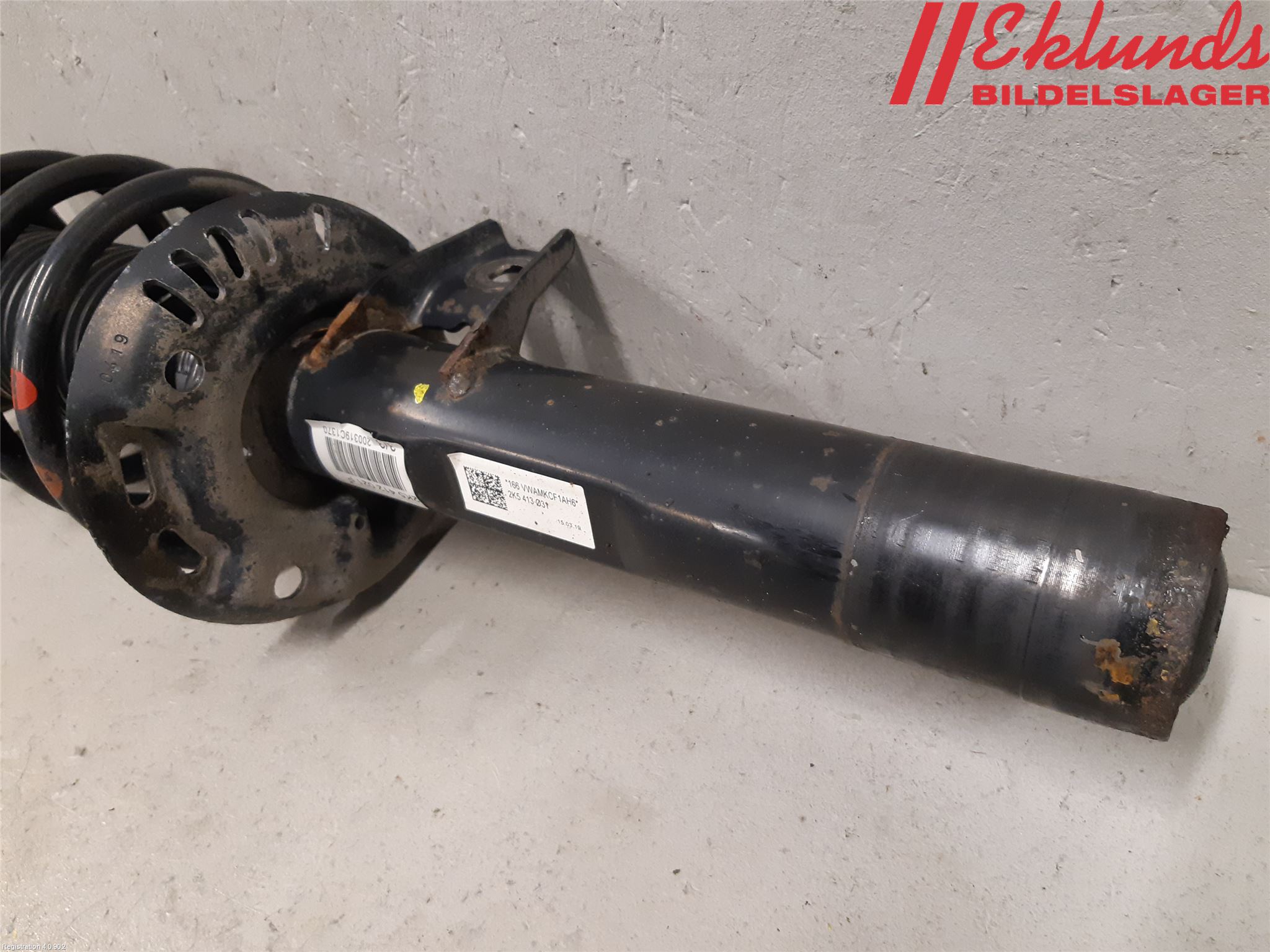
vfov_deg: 53.1
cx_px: 635
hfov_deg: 67.3
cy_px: 476
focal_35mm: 26
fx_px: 954
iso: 250
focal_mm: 3.93
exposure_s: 1/50
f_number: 1.7
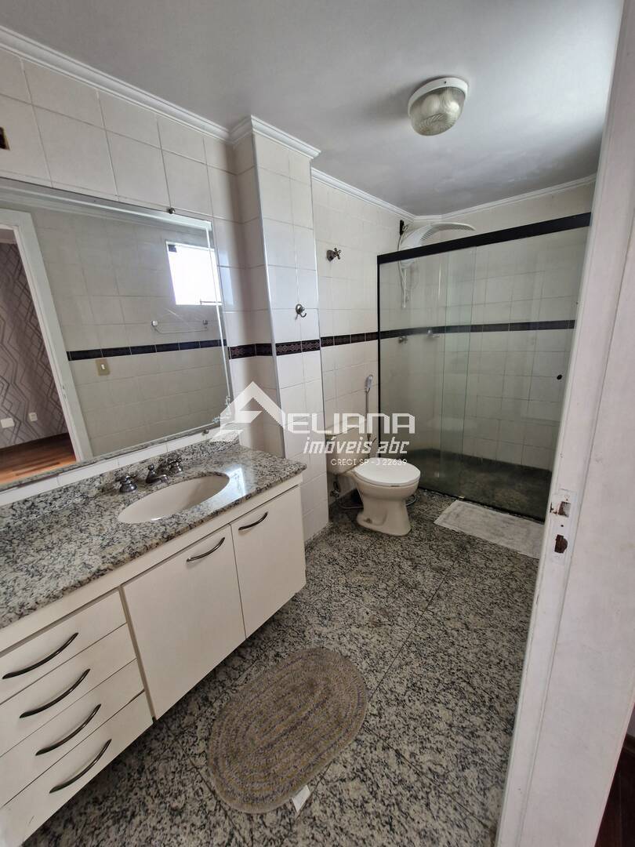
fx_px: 318
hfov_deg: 89.9
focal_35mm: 13
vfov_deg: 106.2
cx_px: 318
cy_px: 424
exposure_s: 1/60
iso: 125
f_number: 2.2
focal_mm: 1.74
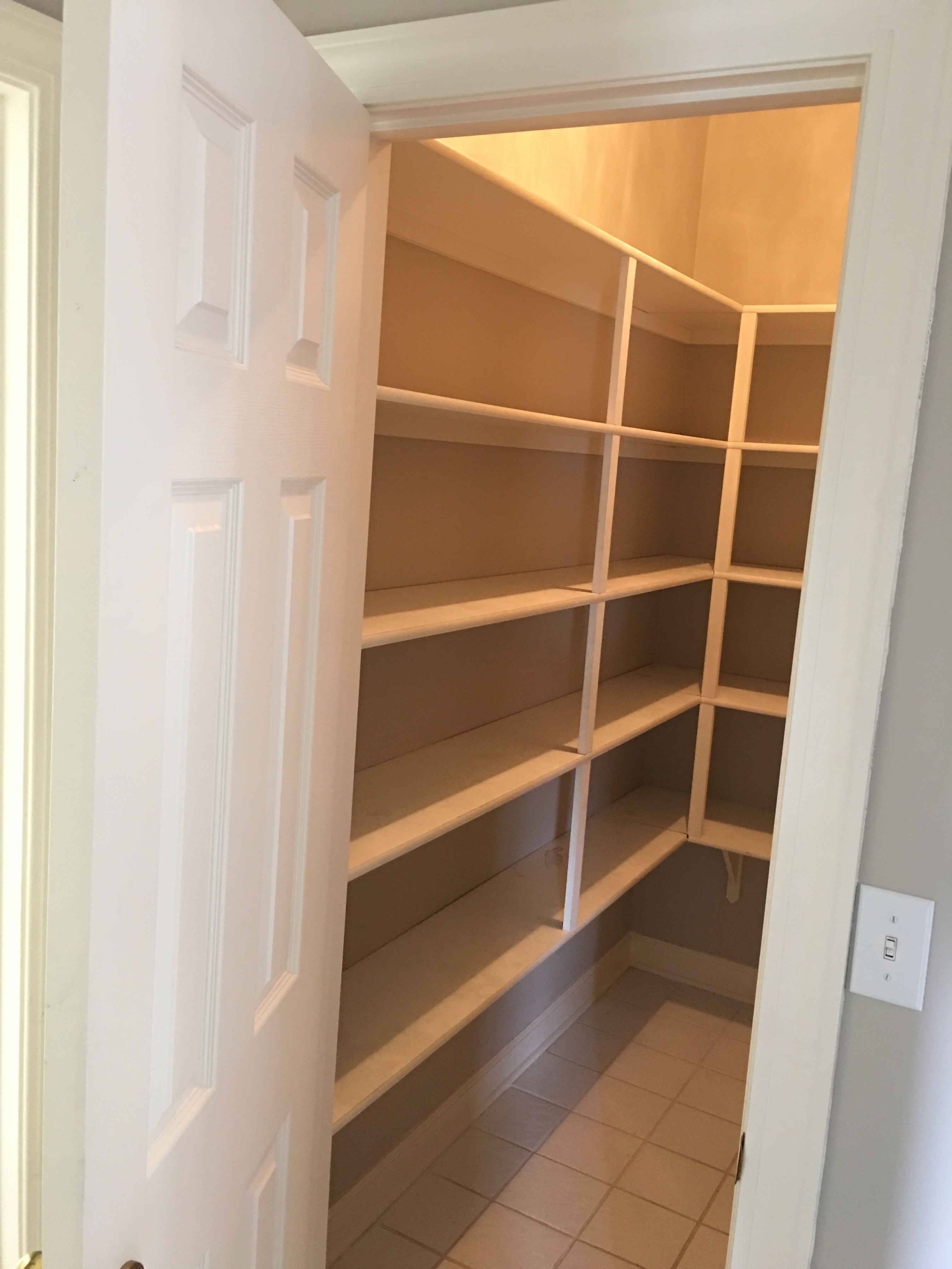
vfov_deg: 61.7
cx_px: 476
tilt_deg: -9.5
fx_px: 1063
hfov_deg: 48.2
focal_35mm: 29
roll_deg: -4.3
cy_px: 634
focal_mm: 4.15
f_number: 2.2
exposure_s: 1/4
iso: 50
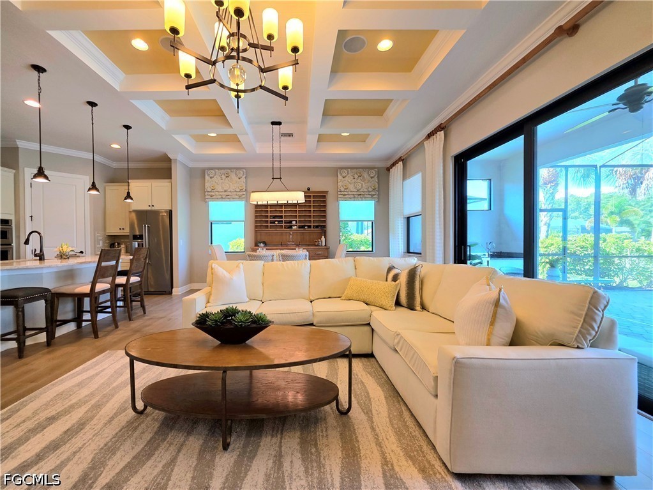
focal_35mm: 13
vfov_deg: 89.9
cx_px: 326
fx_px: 245
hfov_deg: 106.2
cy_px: 245
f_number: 1.9
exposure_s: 1/120
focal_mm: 2.2
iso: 100
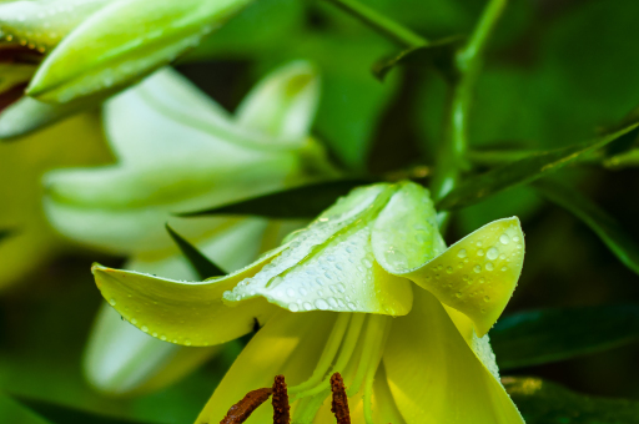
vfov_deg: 9.1
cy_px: 274
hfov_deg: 13.7
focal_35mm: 150
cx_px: 397
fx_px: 2659
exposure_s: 1/320
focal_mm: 50
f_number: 3.2
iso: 200
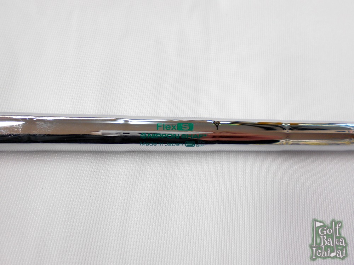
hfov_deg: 67.3
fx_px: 266
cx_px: 177
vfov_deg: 53.1
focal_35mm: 26
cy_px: 132
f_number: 3.2
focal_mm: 4.6
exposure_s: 1/30
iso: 125
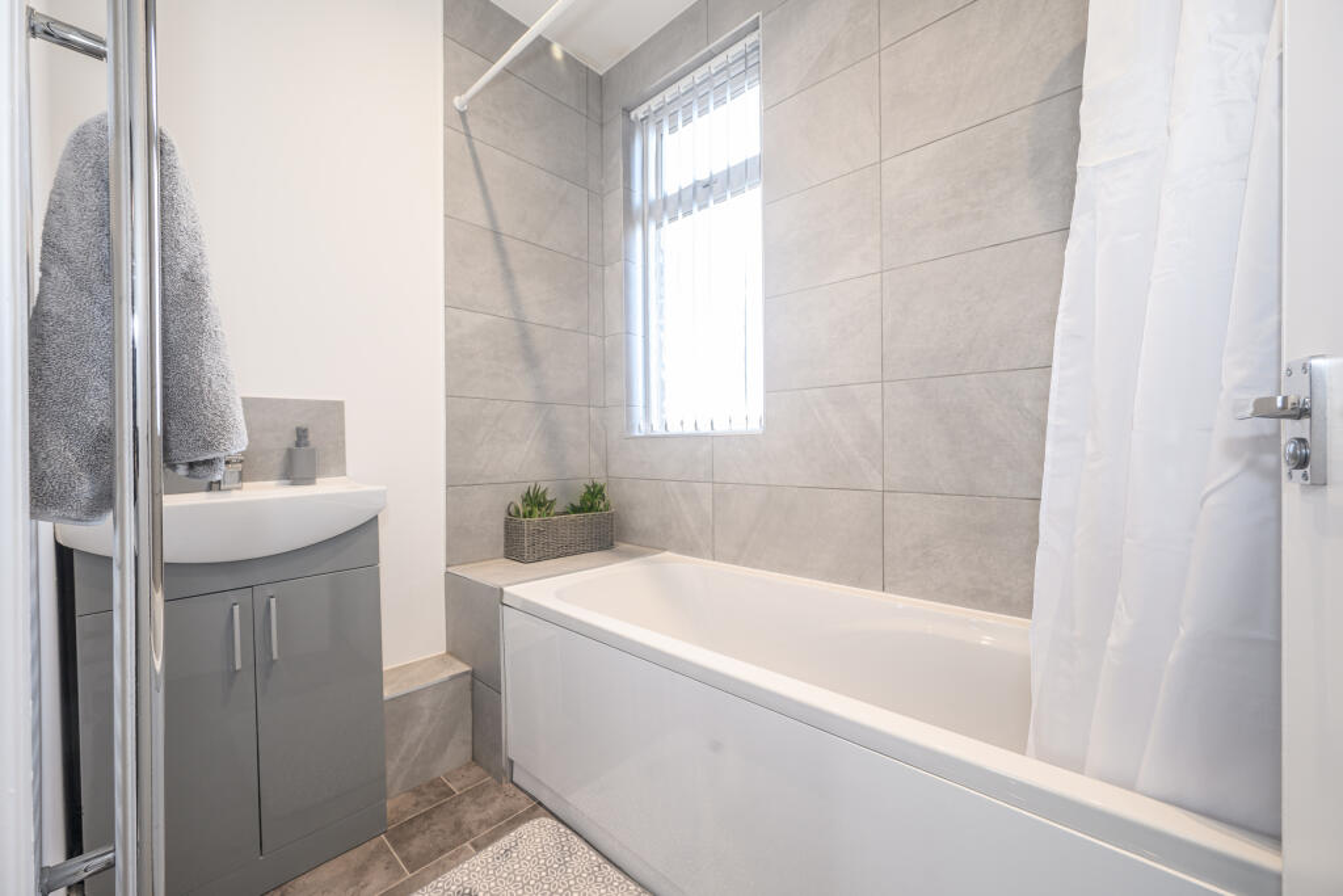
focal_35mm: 14
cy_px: 448
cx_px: 672
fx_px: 522
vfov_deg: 81.2
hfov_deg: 104.2
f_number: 8
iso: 640
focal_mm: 14
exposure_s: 1/10
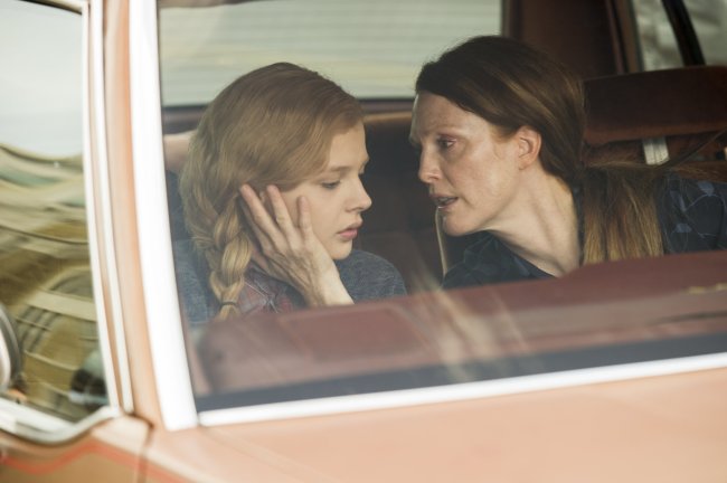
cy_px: 242
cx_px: 364
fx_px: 3127
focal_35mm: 155
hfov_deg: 13.3
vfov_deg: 8.8
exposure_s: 1/125
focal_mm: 155
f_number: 4.5
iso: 500
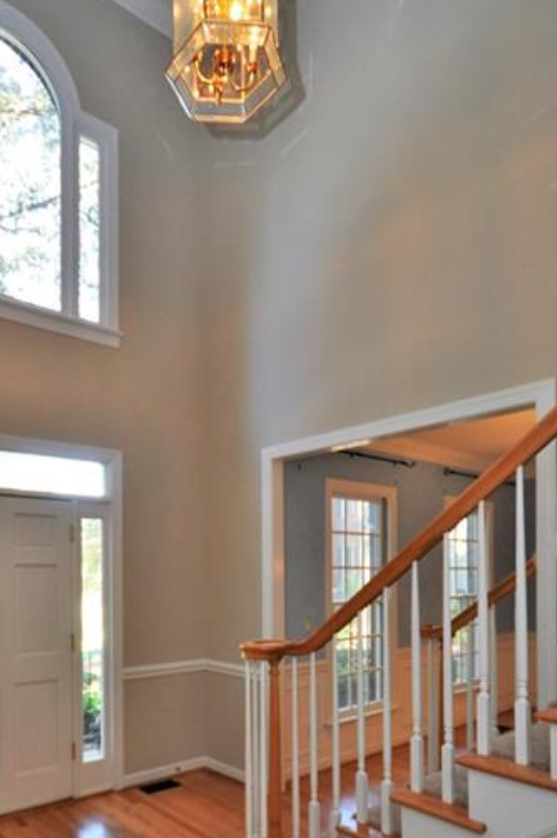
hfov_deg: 53.2
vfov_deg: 73.5
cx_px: 159
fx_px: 535
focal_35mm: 23
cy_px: 567
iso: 500
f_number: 4
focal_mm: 10
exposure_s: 1/60
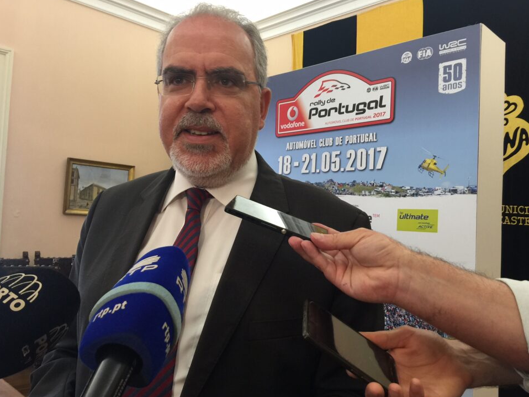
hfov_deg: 58.4
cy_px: 199
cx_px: 270
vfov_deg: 45.4
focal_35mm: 31
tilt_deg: +3.8
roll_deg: -2.9
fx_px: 474
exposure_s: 1/33
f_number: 2.2
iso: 64
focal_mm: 4.15
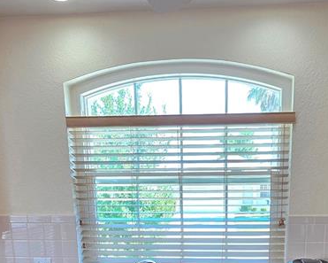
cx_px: 210
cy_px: 267
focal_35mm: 35
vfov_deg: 37.4
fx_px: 340
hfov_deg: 50.8
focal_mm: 2.2
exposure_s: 1/120
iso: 100
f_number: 1.9
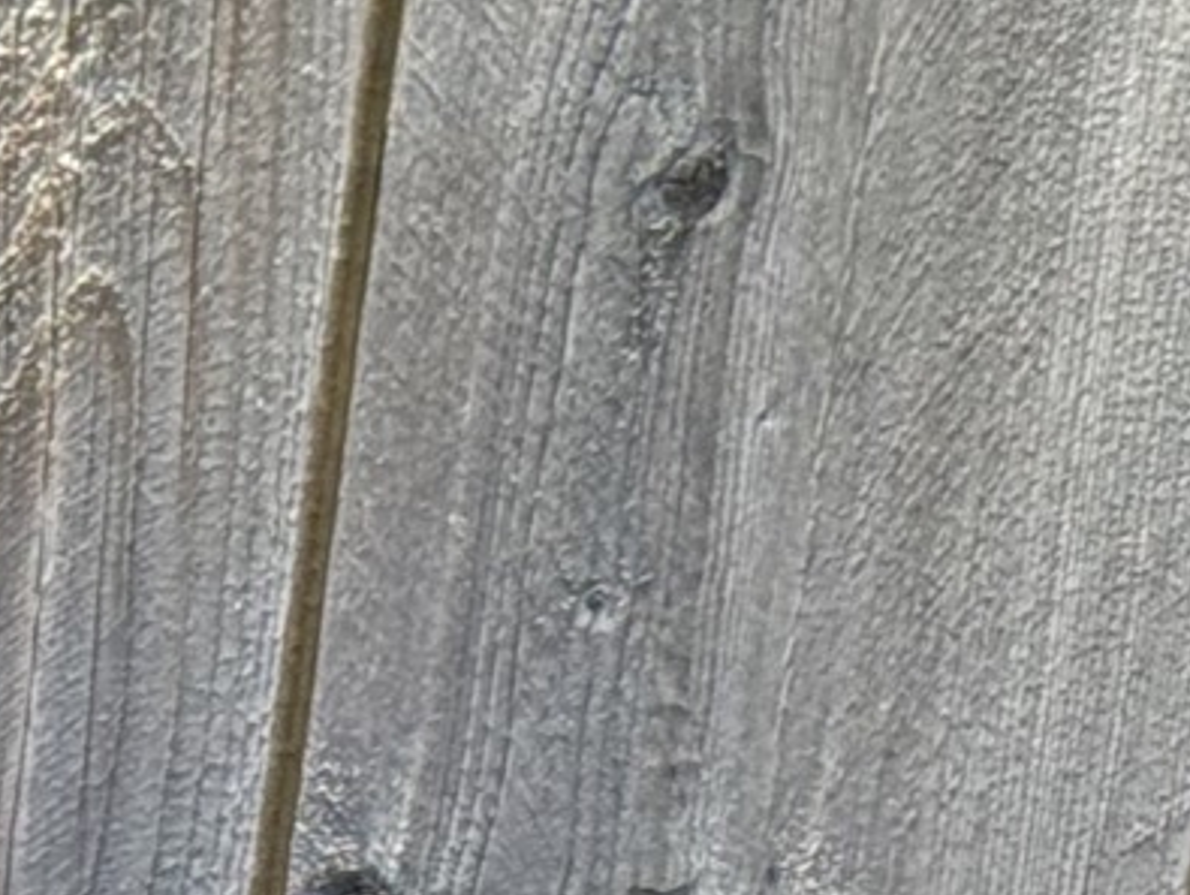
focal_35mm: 259
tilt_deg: -12.0
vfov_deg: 5.5
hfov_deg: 7.5
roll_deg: -4.1
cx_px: -785
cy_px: 2360
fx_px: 8912
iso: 64
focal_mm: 6.76
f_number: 1.78
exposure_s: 1/900
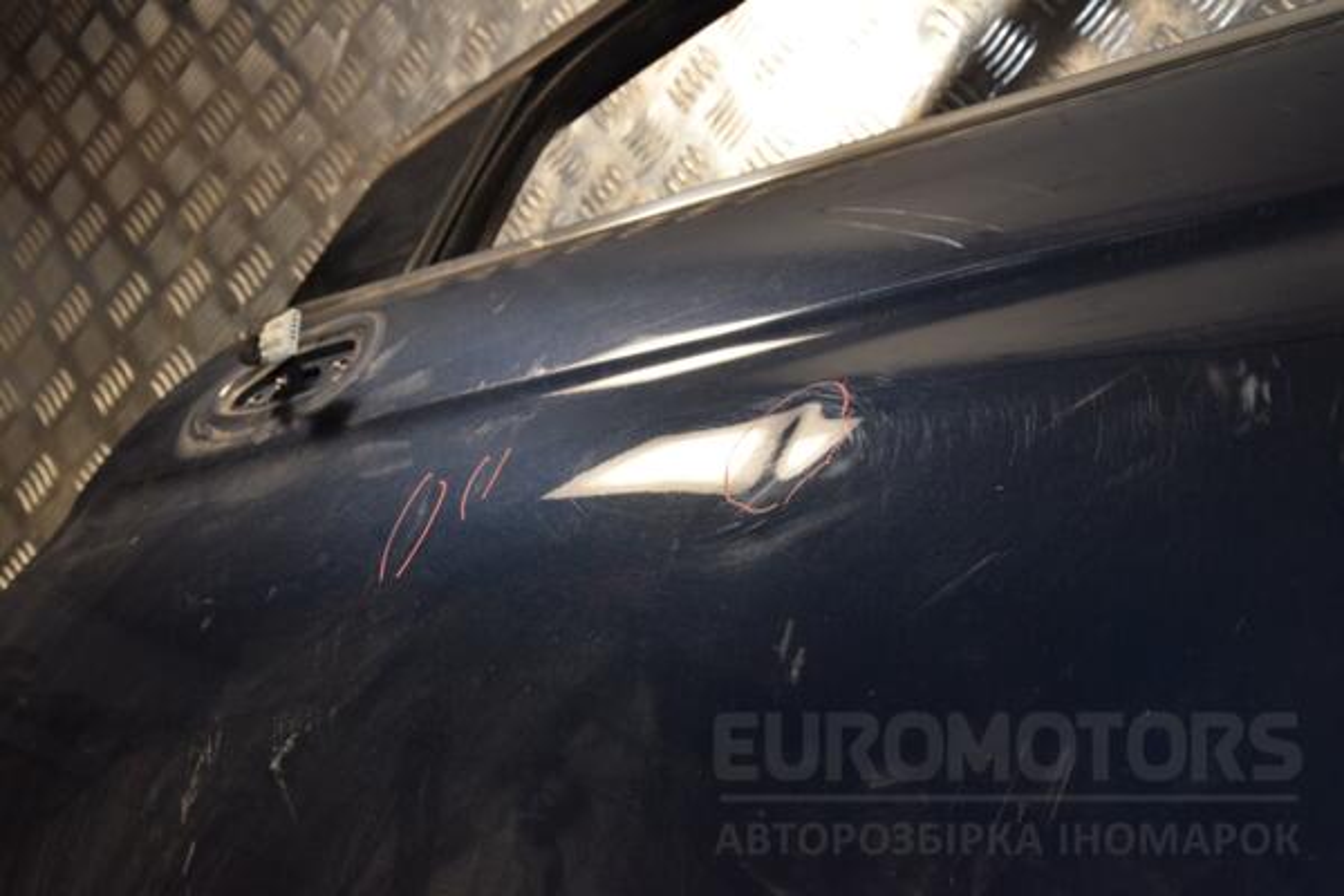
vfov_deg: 18.2
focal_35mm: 75
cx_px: 672
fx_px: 2800
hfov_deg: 27.0
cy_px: 448
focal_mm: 50
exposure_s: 1/200
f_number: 9
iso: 800
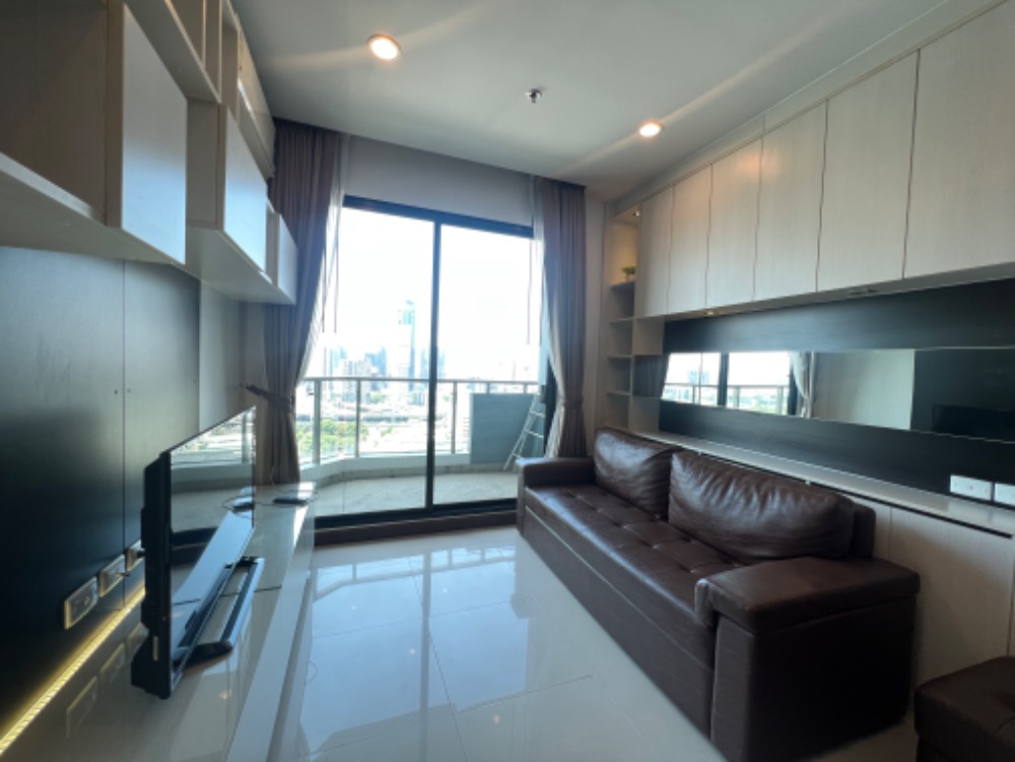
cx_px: 508
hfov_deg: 106.2
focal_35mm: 13
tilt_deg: -1.6
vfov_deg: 89.9
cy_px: 381
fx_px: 381
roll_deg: -1.9
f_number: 1.8
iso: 100
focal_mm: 1.57
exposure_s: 1/100
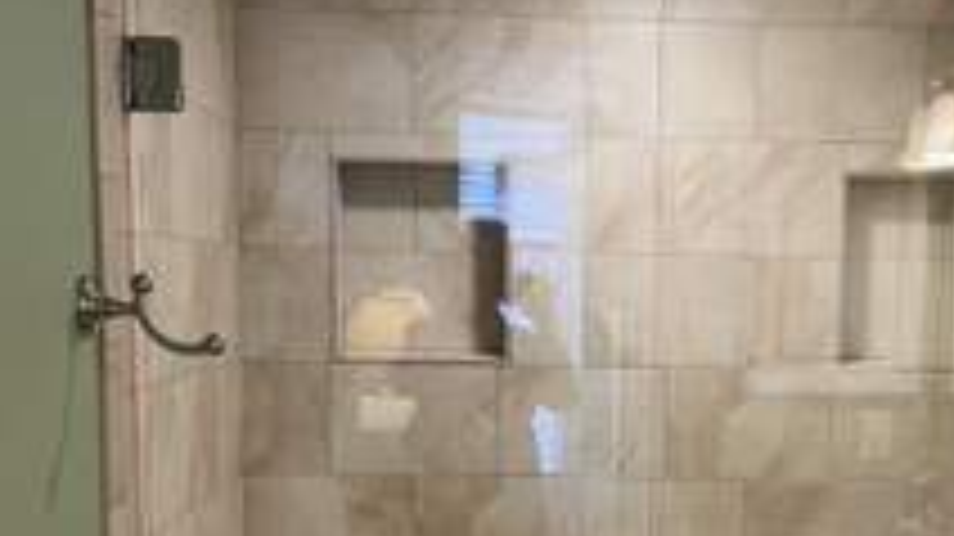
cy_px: 493
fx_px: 1618
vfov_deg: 18.4
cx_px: 639
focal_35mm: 64
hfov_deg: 32.6
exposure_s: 1/60
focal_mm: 4.2
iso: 80
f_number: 1.6
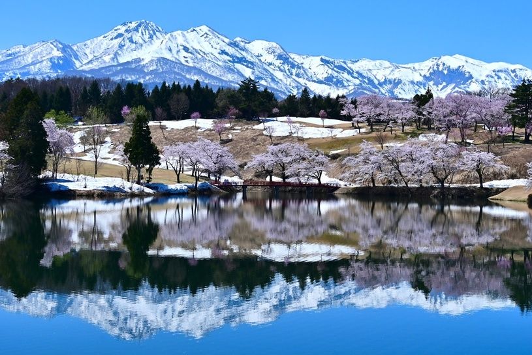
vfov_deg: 45.0
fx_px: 429
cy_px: 178
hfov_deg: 63.6
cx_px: 266
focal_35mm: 29
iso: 64
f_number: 11
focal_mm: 29
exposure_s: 1/400
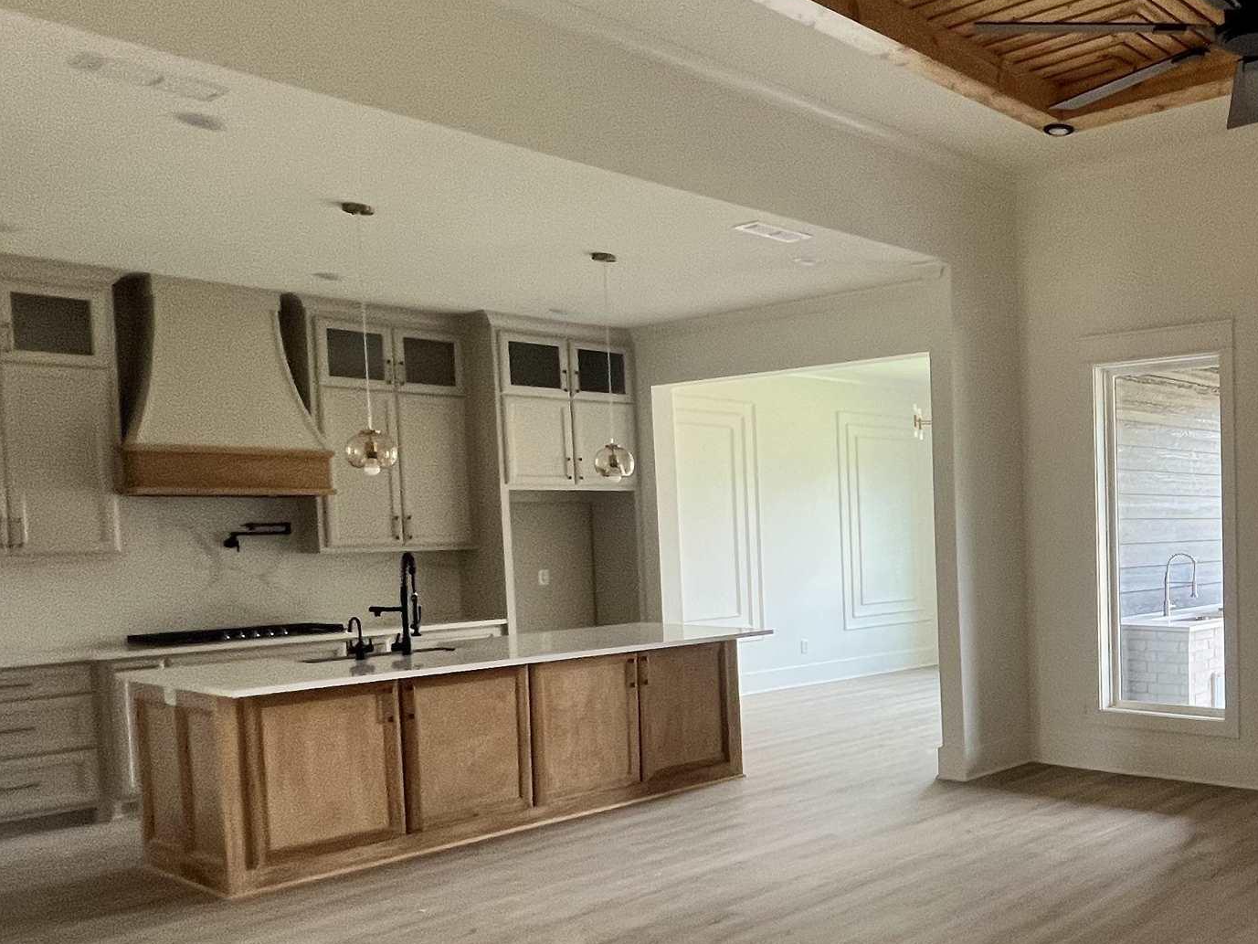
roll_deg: +1.2
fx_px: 1054
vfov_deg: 47.9
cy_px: 576
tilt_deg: -3.0
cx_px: 1196
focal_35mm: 29
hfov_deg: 52.0
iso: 100
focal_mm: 1.57
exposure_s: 1/120
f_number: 1.8
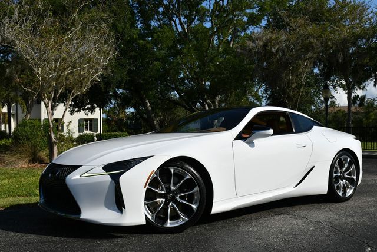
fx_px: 461
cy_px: 126
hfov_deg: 44.5
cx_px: 188
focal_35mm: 44
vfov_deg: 30.6
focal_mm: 22
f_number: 10
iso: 100
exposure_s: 1/400
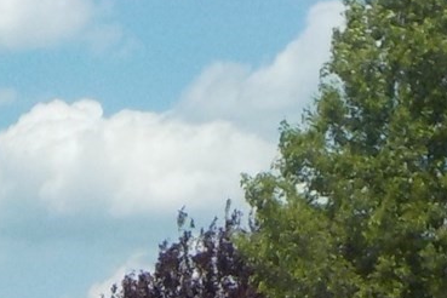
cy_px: 819
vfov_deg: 7.2
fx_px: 2148
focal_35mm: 173
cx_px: -12
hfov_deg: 11.7
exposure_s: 1/1600
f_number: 3.3
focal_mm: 4.1
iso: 125
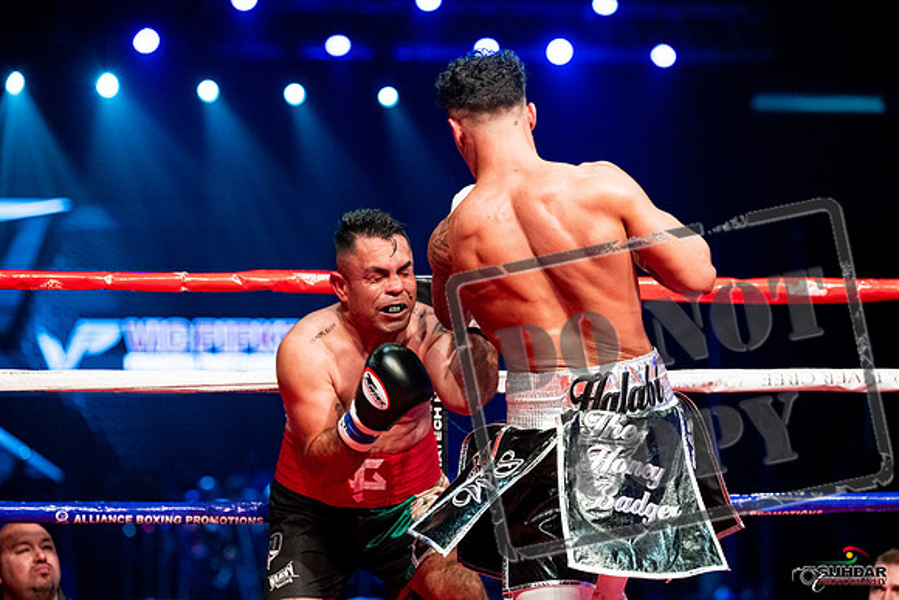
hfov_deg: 20.4
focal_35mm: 100
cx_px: 450
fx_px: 2498
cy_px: 300
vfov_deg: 13.7
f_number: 2.8
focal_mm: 100
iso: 4000
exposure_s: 1/1000
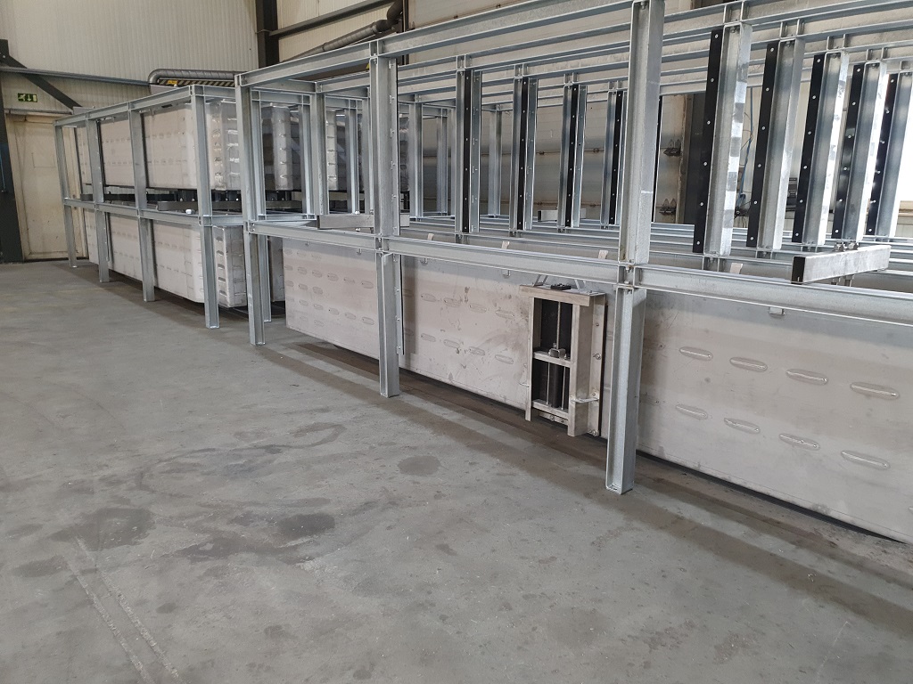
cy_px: 342
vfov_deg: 53.1
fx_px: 686
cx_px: 456
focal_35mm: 26
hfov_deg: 67.3
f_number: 2.4
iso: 160
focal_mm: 4.32
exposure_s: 1/25
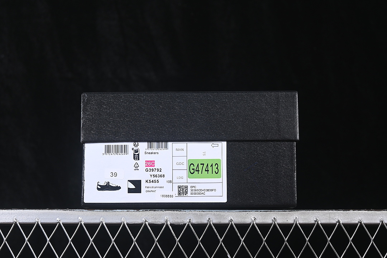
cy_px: 129
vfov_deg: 18.2
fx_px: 806
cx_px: 194
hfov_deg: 27.0
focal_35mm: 75
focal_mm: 50
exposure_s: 1/60
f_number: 6.3
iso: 160
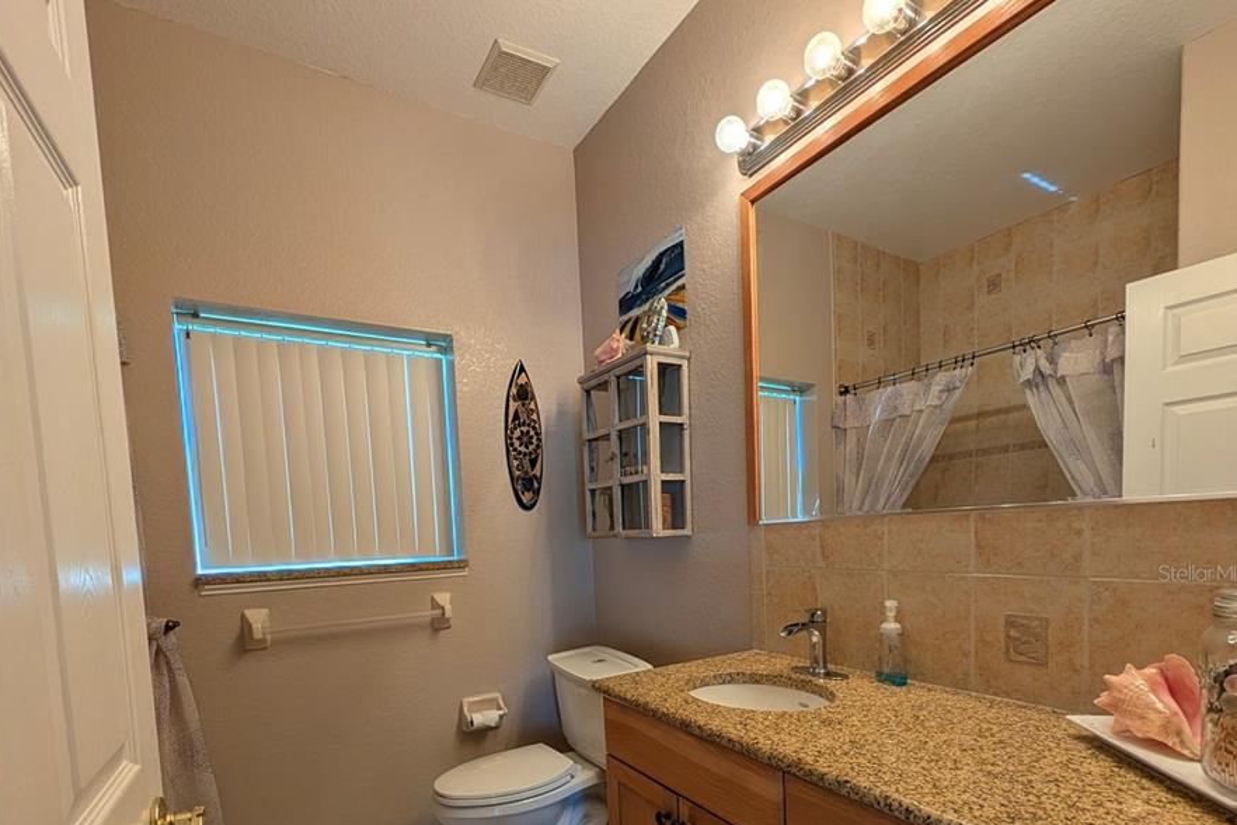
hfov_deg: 93.3
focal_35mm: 17
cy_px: 572
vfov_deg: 67.8
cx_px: 625
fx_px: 584
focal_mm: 2.02
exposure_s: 1/120
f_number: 1.7
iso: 52
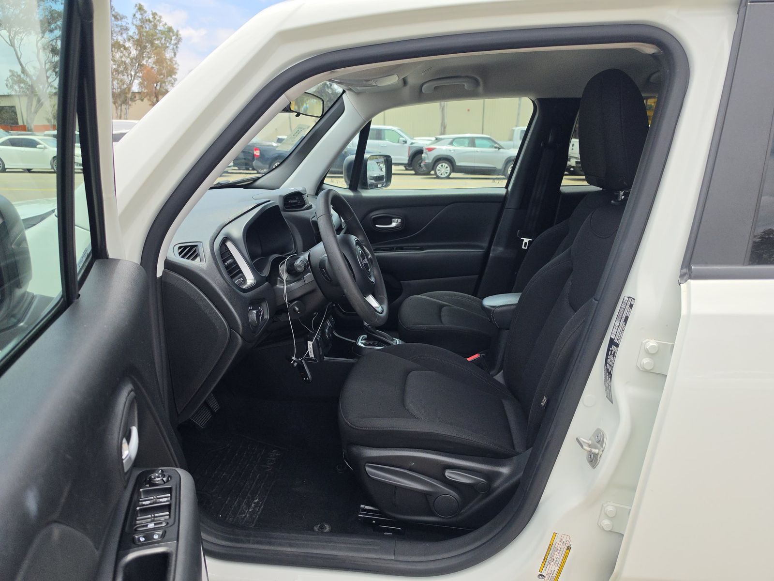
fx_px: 514
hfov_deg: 73.9
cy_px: 290
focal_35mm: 23
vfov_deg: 58.9
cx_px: 387
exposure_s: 1/4538
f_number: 1.4
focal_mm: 6.5
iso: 64
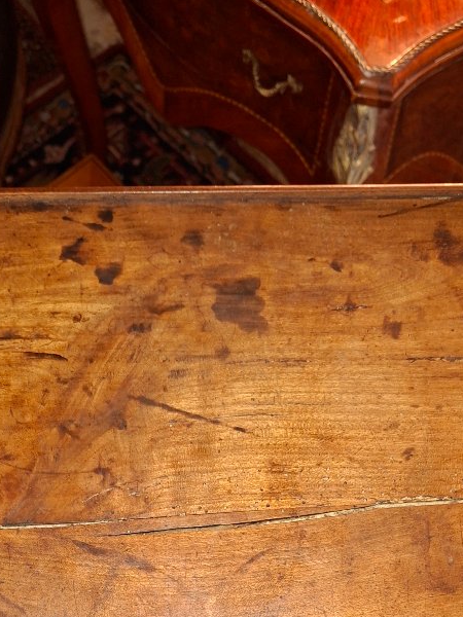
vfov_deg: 37.0
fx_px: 820
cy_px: 615
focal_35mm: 46
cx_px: 205
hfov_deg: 31.5
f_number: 1.8
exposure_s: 1/50
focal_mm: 5.54
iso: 320
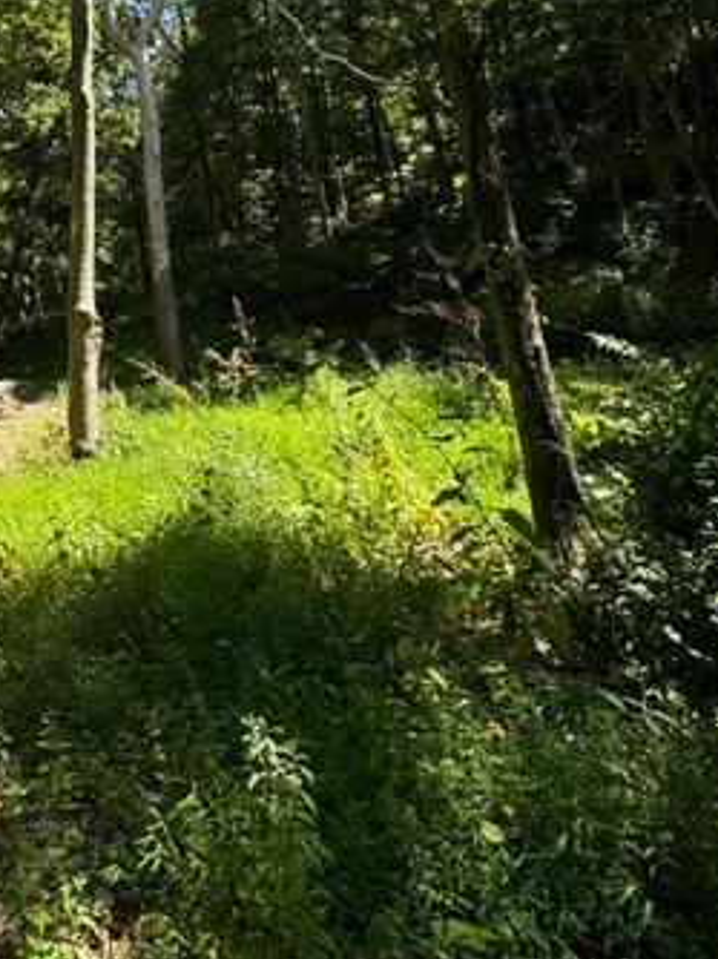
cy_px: 194
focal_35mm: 28
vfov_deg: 58.7
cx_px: 9
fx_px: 775
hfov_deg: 43.1
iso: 40
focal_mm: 2.22
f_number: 2.2
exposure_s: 1/334
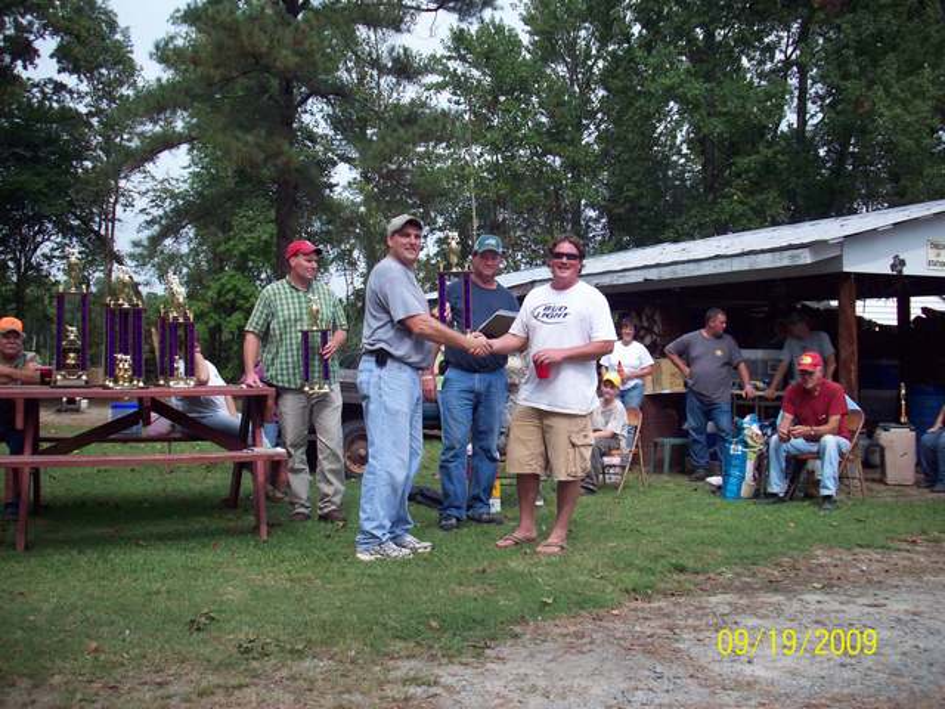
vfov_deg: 38.7
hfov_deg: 50.1
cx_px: 472
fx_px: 1010
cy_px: 354
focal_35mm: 37
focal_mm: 6.2
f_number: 5.6
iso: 80
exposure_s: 1/222
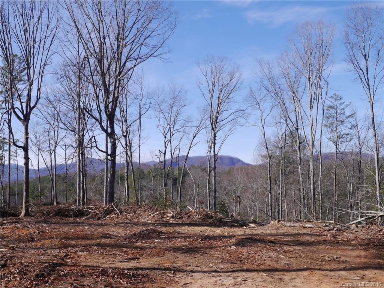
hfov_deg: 42.9
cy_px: 144
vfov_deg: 32.9
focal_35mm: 44
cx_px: 192
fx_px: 488
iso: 160
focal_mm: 22
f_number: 8
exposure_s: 1/320
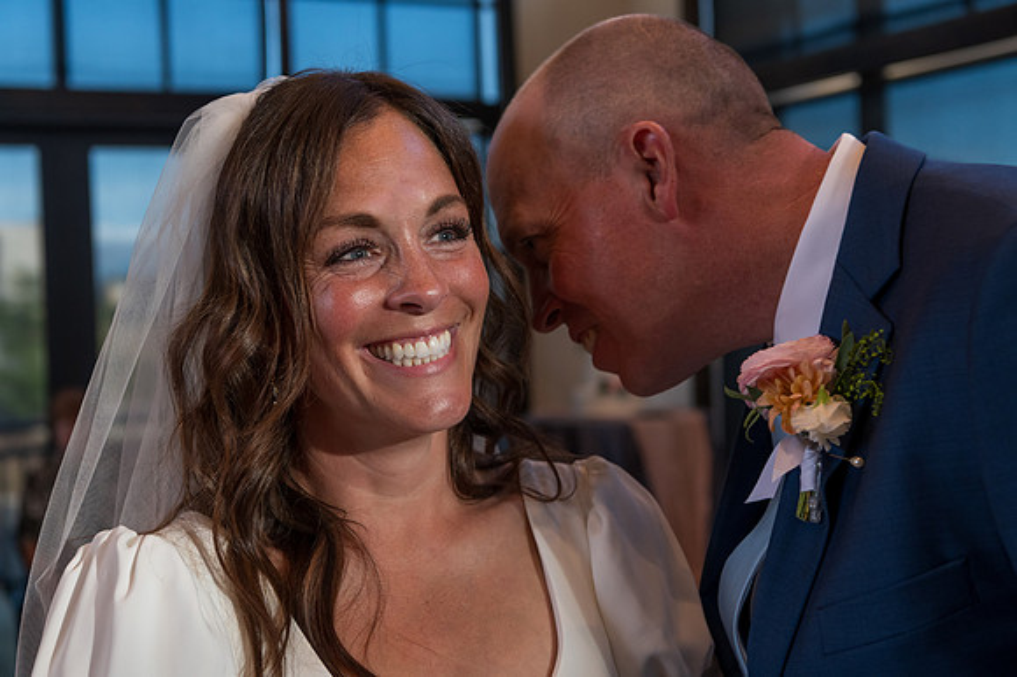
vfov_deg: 26.0
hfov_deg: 38.2
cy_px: 338
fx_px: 1468
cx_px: 508
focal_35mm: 52
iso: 3200
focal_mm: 52
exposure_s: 1/125
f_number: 5
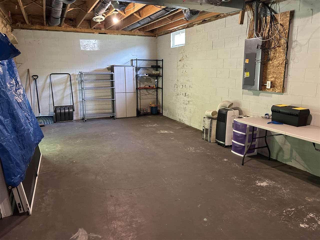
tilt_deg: -12.1
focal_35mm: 26
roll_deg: +0.2
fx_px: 240
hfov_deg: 67.3
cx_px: 160
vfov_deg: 53.1
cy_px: 120
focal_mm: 5.7
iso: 400
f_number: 1.5
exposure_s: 1/40
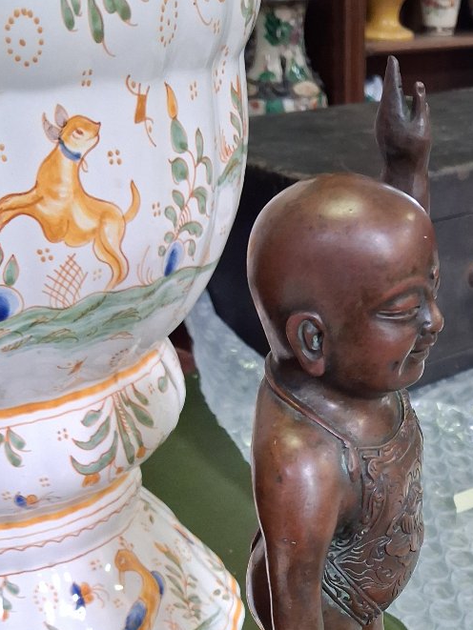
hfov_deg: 29.2
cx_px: 364
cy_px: 556
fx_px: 892
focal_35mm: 49
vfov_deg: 36.7
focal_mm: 4
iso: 640
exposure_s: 1/25
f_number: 1.8
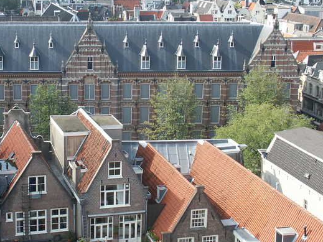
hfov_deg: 33.4
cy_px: 98
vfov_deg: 25.6
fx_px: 532
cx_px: 98
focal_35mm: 57
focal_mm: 9.62
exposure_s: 1/180
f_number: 5.6
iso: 100
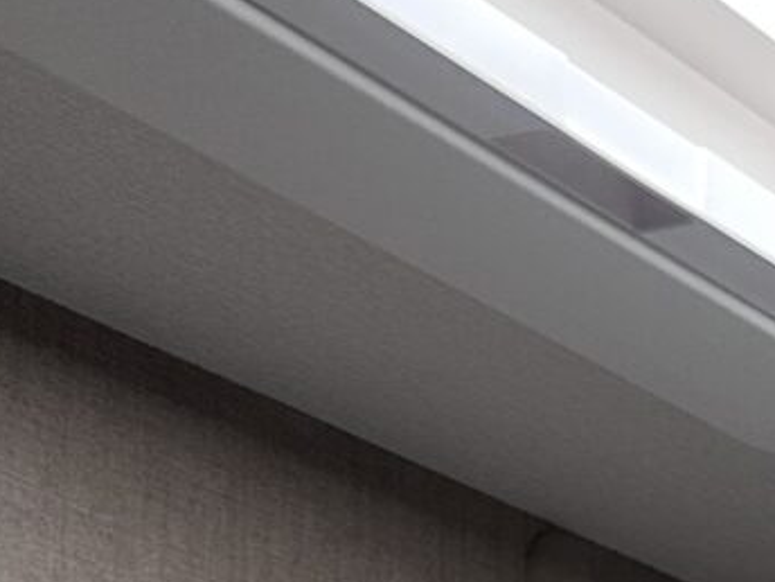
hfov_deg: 13.5
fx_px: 3202
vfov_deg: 10.1
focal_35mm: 143
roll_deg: +1.6
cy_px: 814
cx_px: 888
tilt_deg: +10.7
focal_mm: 6.86
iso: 160
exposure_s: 1/121
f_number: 1.78
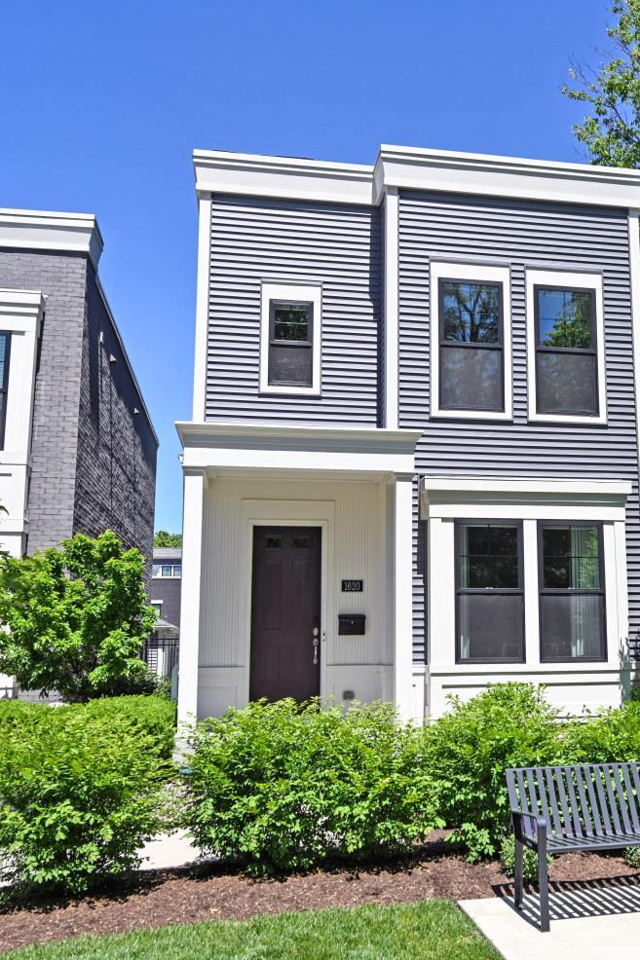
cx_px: 457
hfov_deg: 37.2
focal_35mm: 35
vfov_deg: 54.4
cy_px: 482
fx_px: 934
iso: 100
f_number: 7.1
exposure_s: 1/400
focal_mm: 23
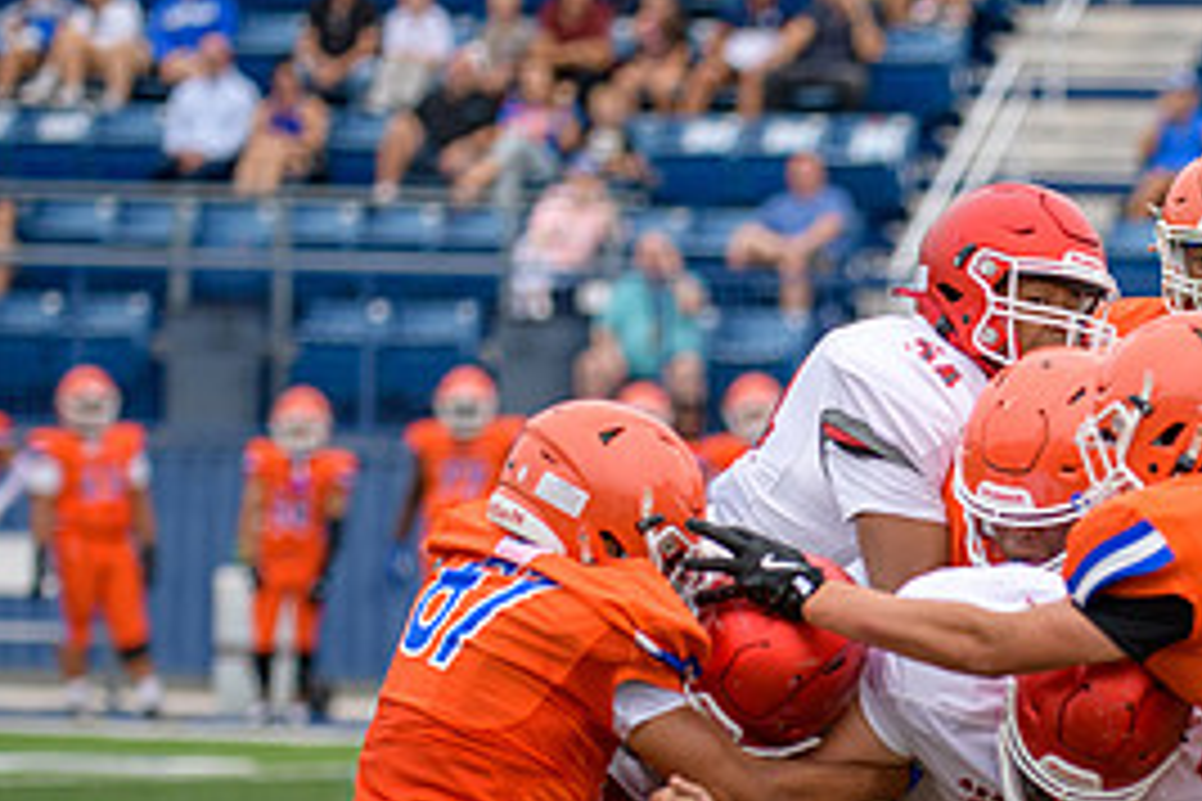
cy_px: 754
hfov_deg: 5.9
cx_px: 1220
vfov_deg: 4.0
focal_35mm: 347
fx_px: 11585
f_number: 2.8
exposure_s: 1/800
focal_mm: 160
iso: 450
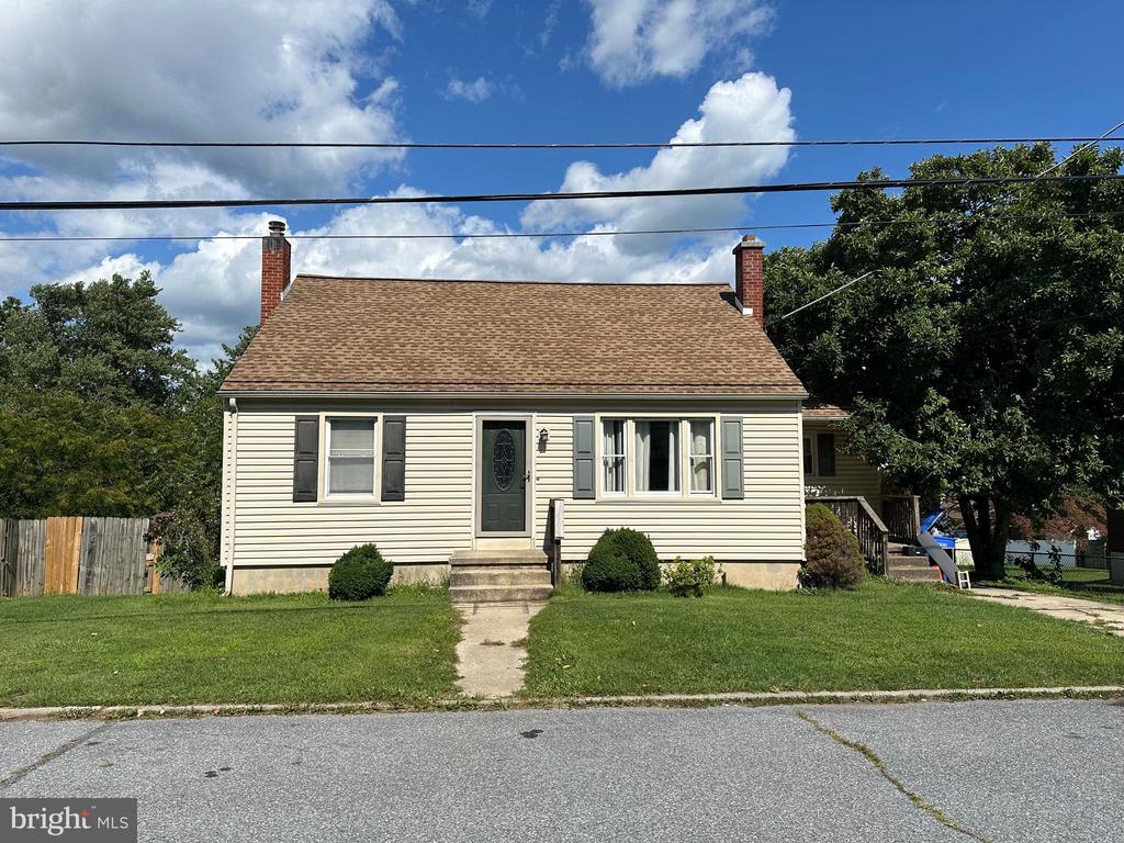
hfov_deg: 71.6
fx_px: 779
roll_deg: +0.0
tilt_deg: +4.4
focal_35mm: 24
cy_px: 422
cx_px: 562
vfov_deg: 56.8
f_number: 1.78
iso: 80
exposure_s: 1/7576
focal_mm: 6.86
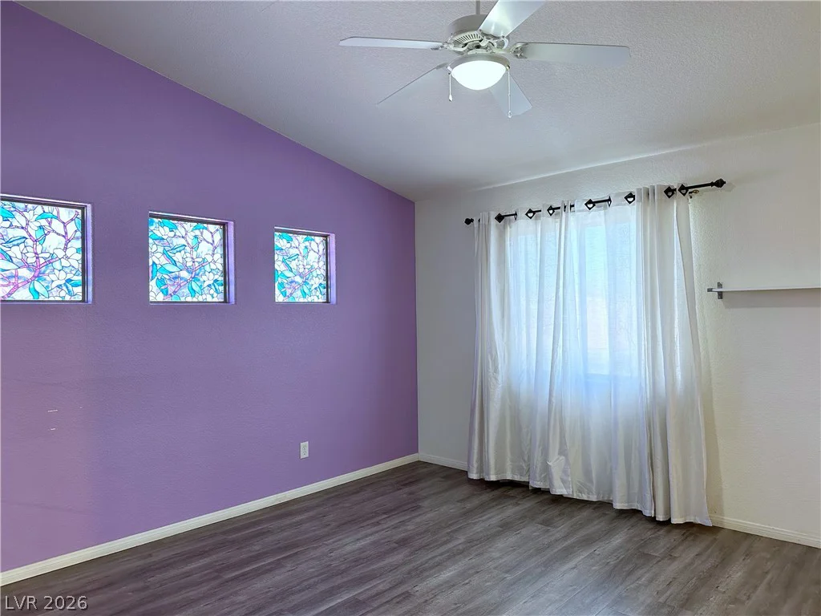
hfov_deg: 71.6
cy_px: 308
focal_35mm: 24
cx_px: 410
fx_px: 569
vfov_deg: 56.8
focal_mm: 6.86
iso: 160
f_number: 1.78
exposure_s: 1/60
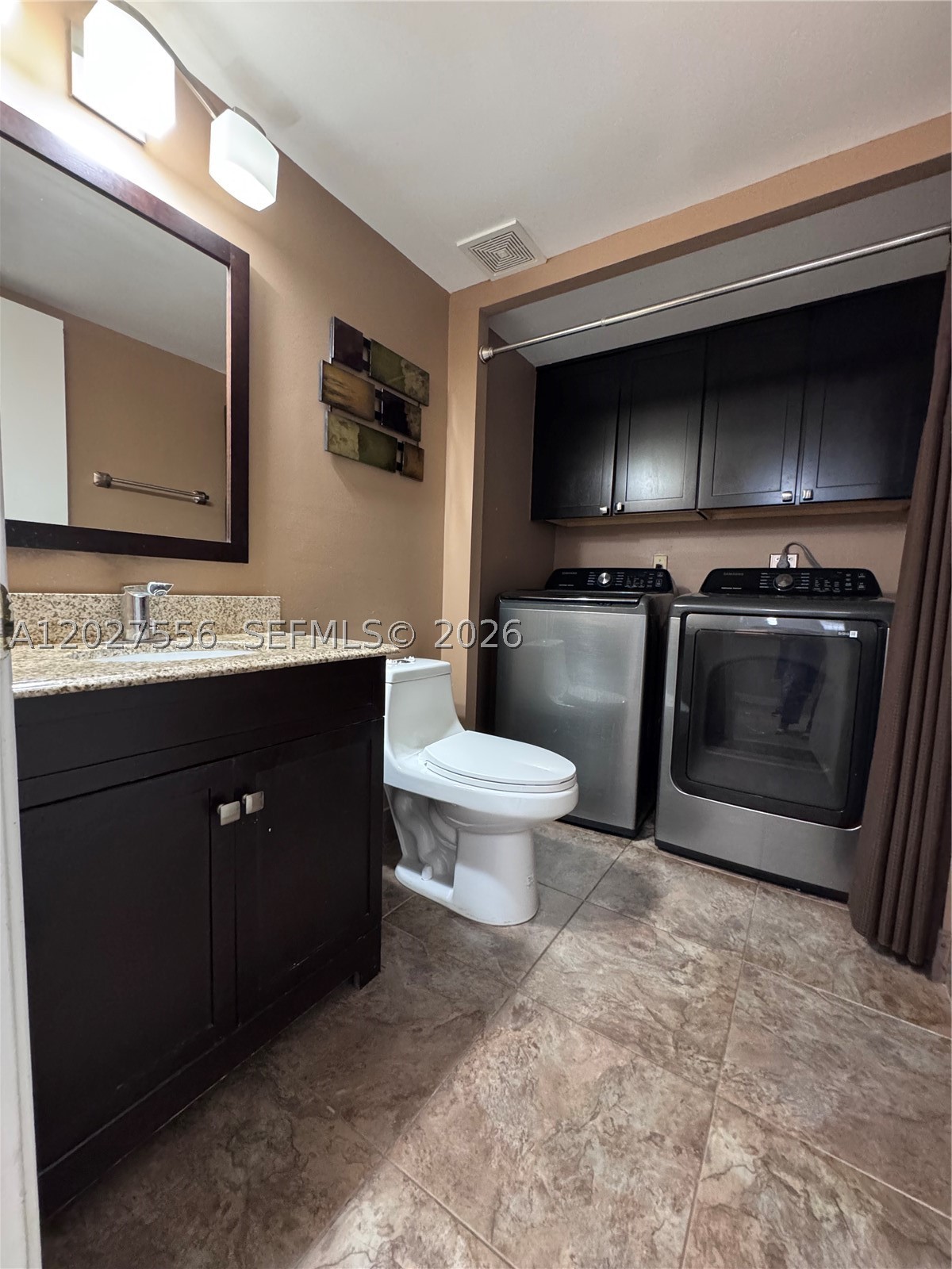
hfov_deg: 85.7
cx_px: 476
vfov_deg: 102.1
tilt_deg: -4.7
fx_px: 513
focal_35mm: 14
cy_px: 634
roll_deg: -1.3
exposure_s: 1/60
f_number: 2.2
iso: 800
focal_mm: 2.22
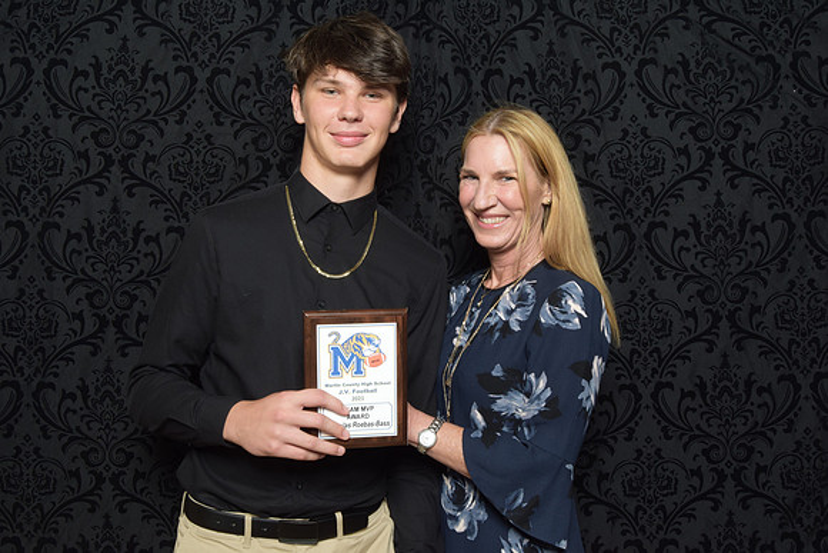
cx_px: 414
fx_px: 897
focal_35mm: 39
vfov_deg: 34.2
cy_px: 276
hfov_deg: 49.5
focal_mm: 26
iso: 500
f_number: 20
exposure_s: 1/60
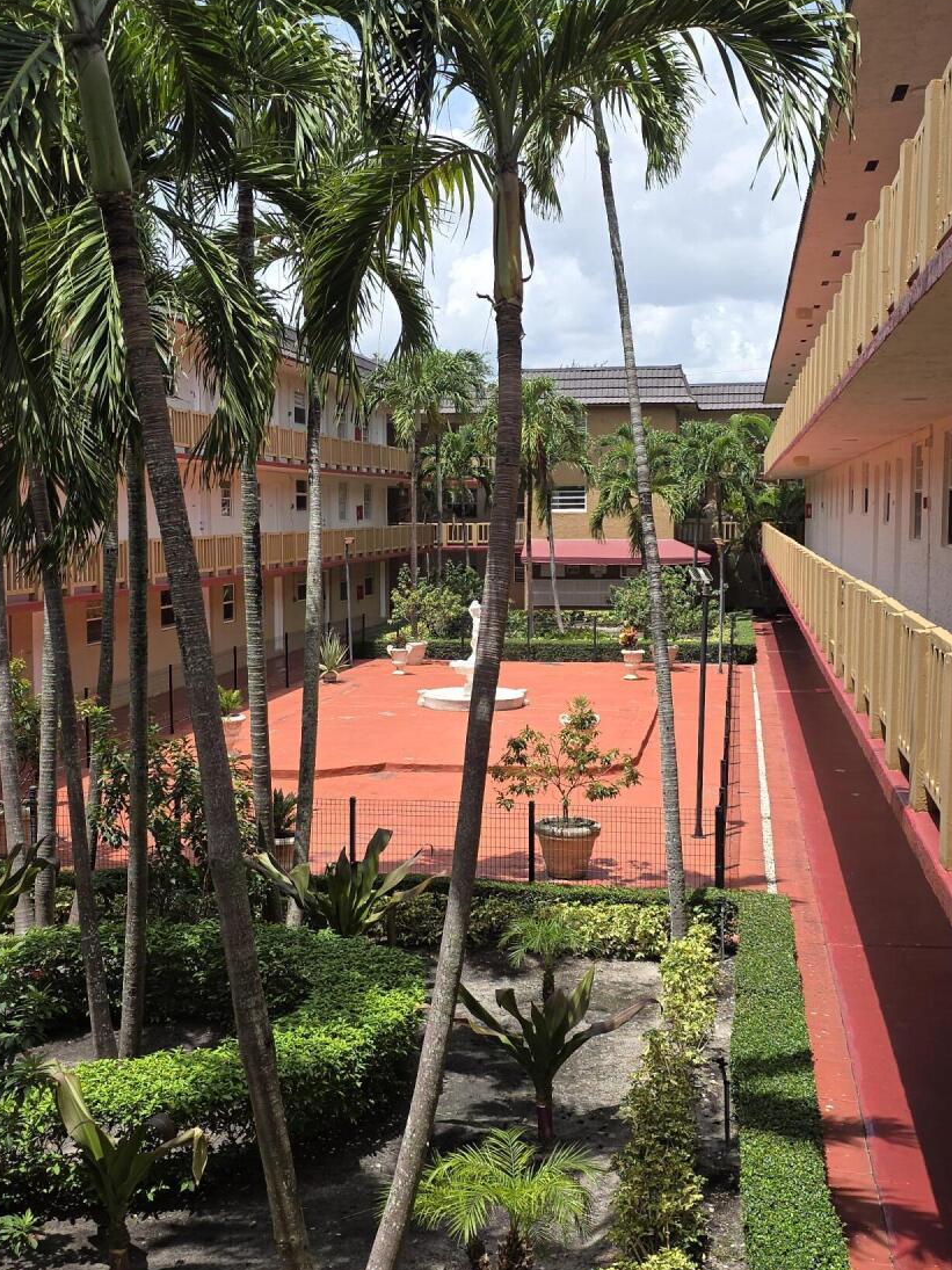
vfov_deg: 44.8
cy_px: 646
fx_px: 1540
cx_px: 487
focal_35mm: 42
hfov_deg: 34.3
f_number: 1.7
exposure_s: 1/650
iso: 12
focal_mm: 6.3
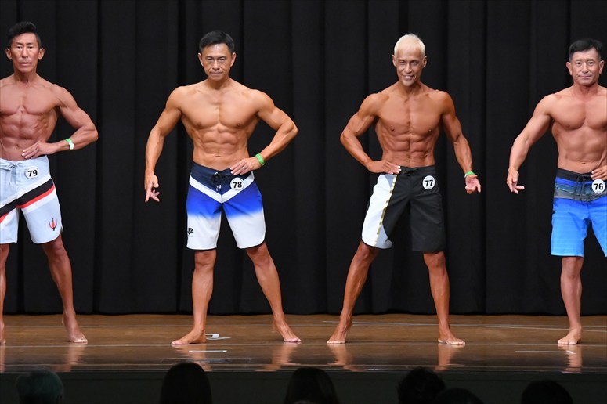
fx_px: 3404
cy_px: 202
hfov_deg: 10.2
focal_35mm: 202
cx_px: 304
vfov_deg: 6.8
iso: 8000
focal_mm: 135
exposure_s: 1/400
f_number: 5.6
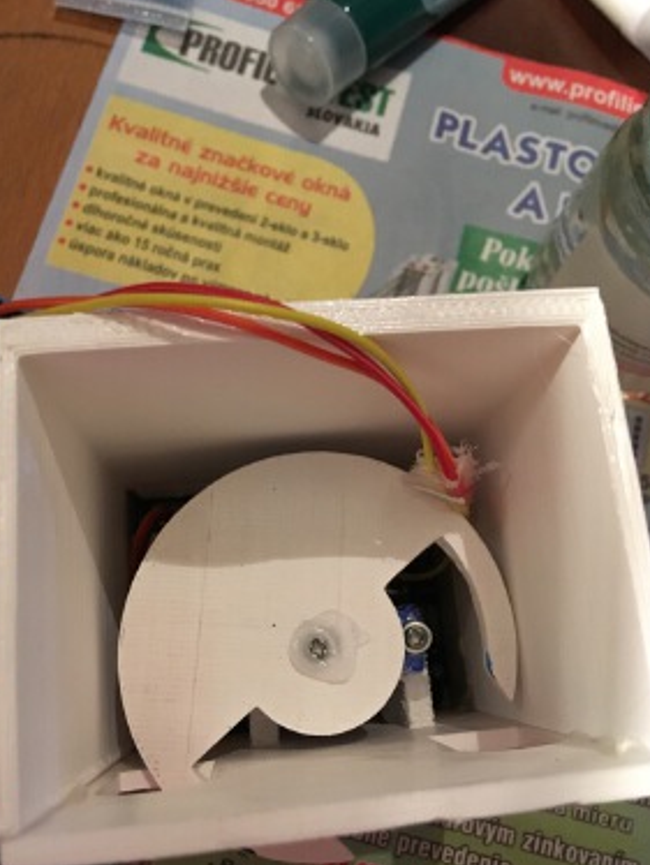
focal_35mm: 31
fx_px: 775
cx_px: 328
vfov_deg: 58.3
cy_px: 456
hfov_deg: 45.5
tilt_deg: -75.7
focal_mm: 4.15
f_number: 2.2
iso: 250
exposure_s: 1/17
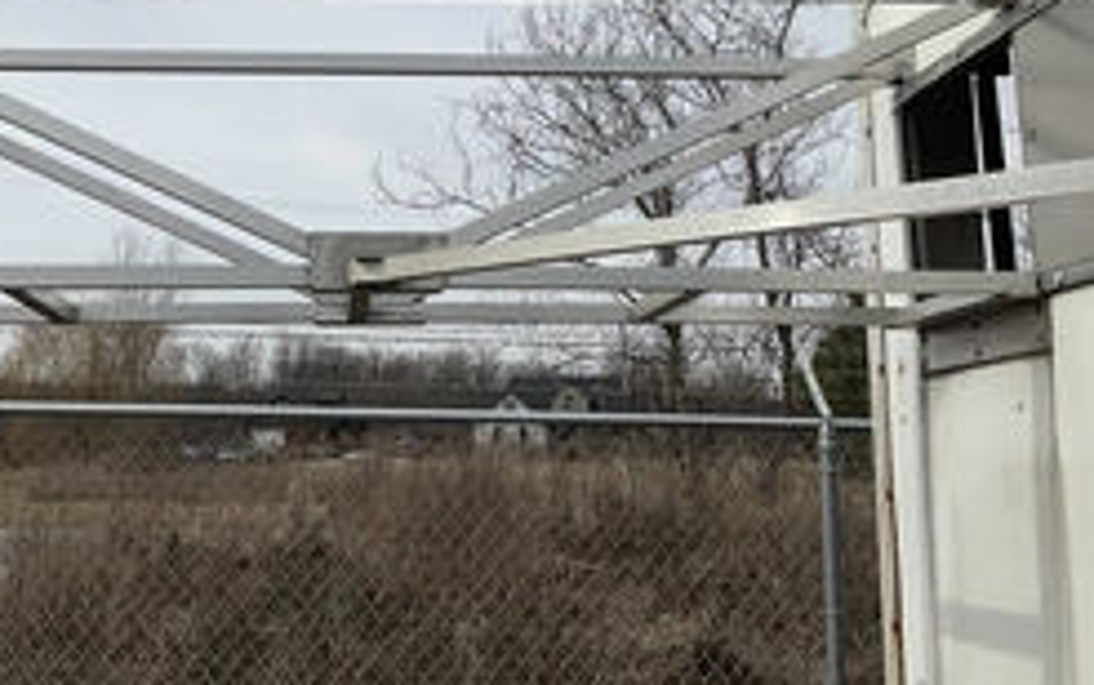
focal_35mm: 50
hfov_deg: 40.1
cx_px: 431
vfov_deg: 25.4
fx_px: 1491
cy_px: 142
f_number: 1.8
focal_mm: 3
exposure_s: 1/3788
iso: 25
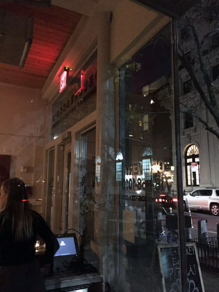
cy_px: 146
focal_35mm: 29
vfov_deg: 61.7
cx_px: 110
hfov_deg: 48.2
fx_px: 245
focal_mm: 4.15
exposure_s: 1/15
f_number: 2.2
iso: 1600
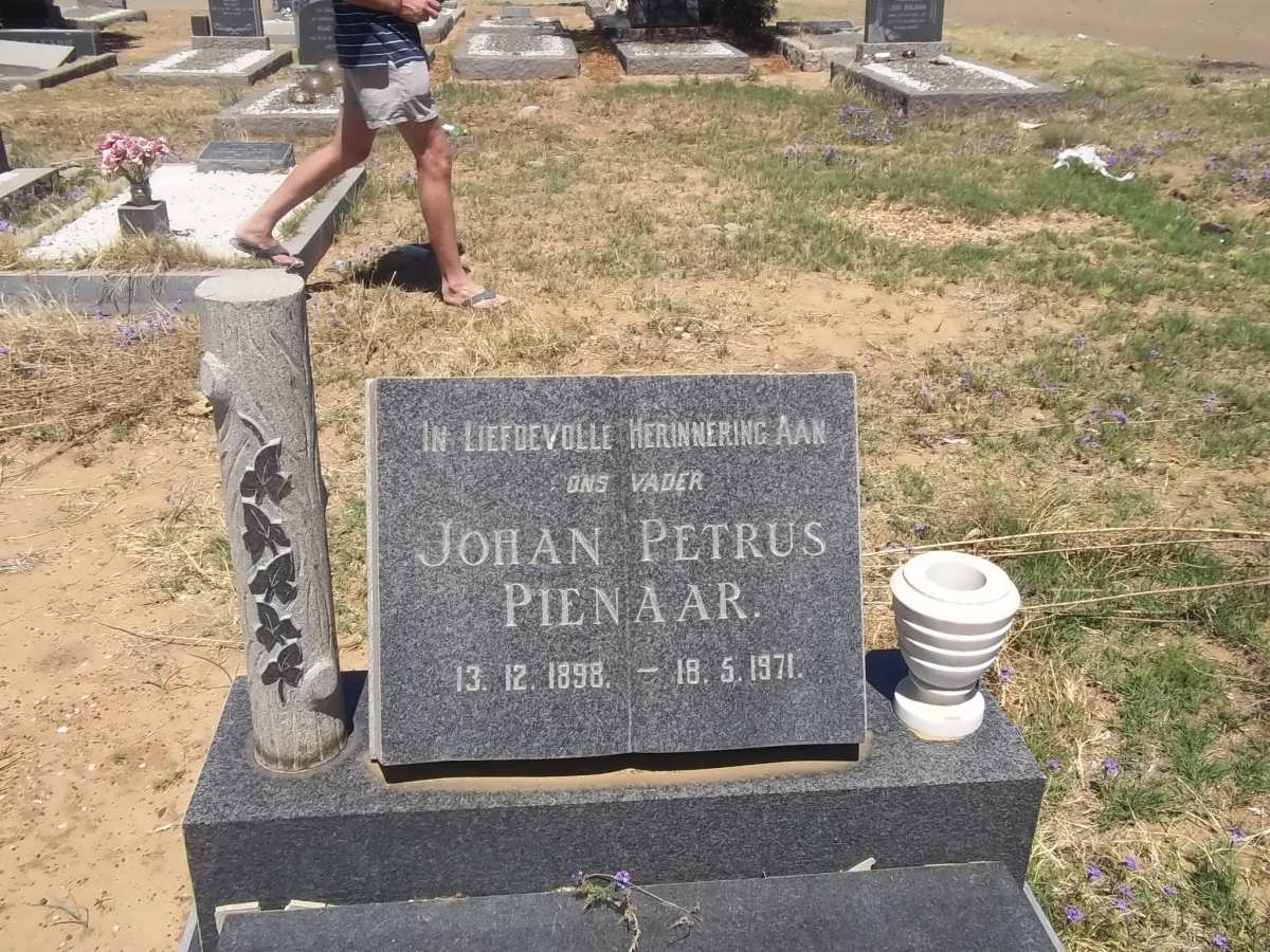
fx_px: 1174
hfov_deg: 56.8
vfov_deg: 44.2
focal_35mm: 32
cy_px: 476
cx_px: 635
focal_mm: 5.7
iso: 80
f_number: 5.5
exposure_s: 1/500
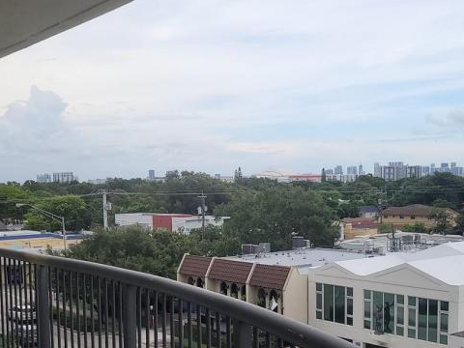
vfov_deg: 27.4
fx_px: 697
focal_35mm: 52
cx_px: 276
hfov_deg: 36.7
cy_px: 287
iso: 40
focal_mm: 5.4
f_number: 1.8
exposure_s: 1/927
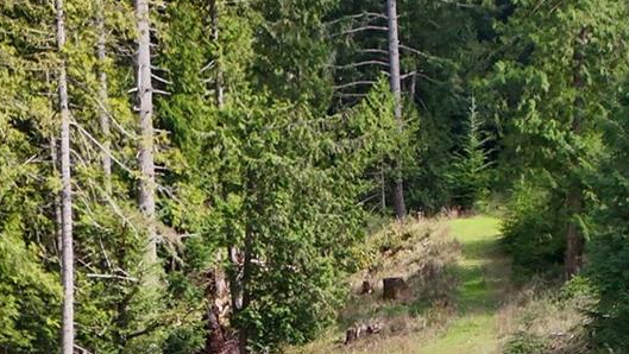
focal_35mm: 95
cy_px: 516
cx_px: 447
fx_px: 1585
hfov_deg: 22.3
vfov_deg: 12.2
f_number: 1.8
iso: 100
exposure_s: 1/3200
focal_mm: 20
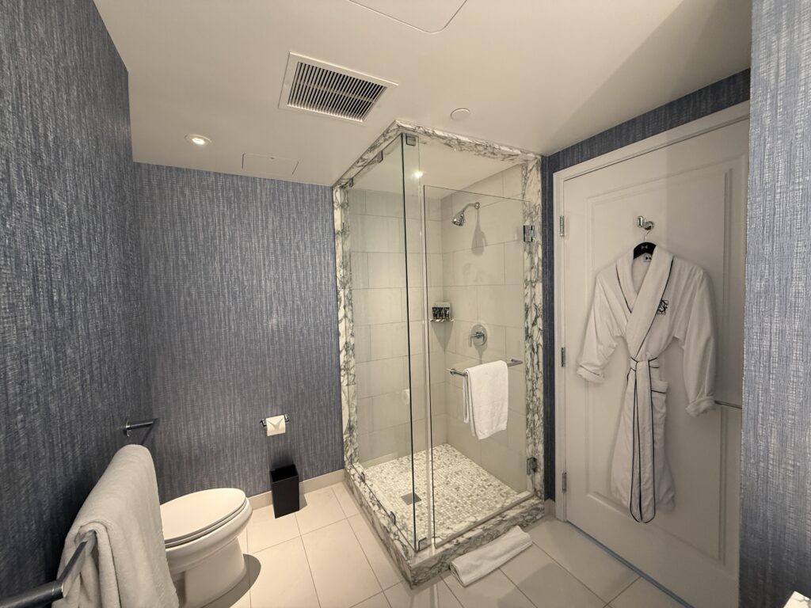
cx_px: 406
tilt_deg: -2.4
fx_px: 328
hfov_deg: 102.1
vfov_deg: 85.7
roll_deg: +2.1
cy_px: 304
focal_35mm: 14
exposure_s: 1/60
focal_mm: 2.22
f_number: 2.2
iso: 250
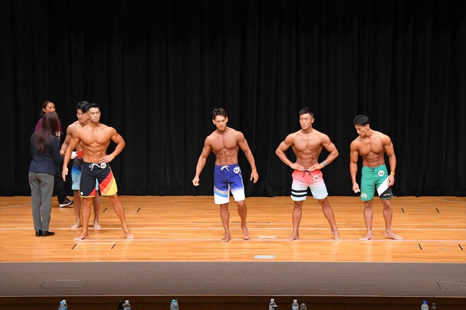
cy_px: 155
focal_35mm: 135
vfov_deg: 10.2
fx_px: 1747
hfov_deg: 15.2
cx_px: 233
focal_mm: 90
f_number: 5.6
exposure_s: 1/400
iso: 4000
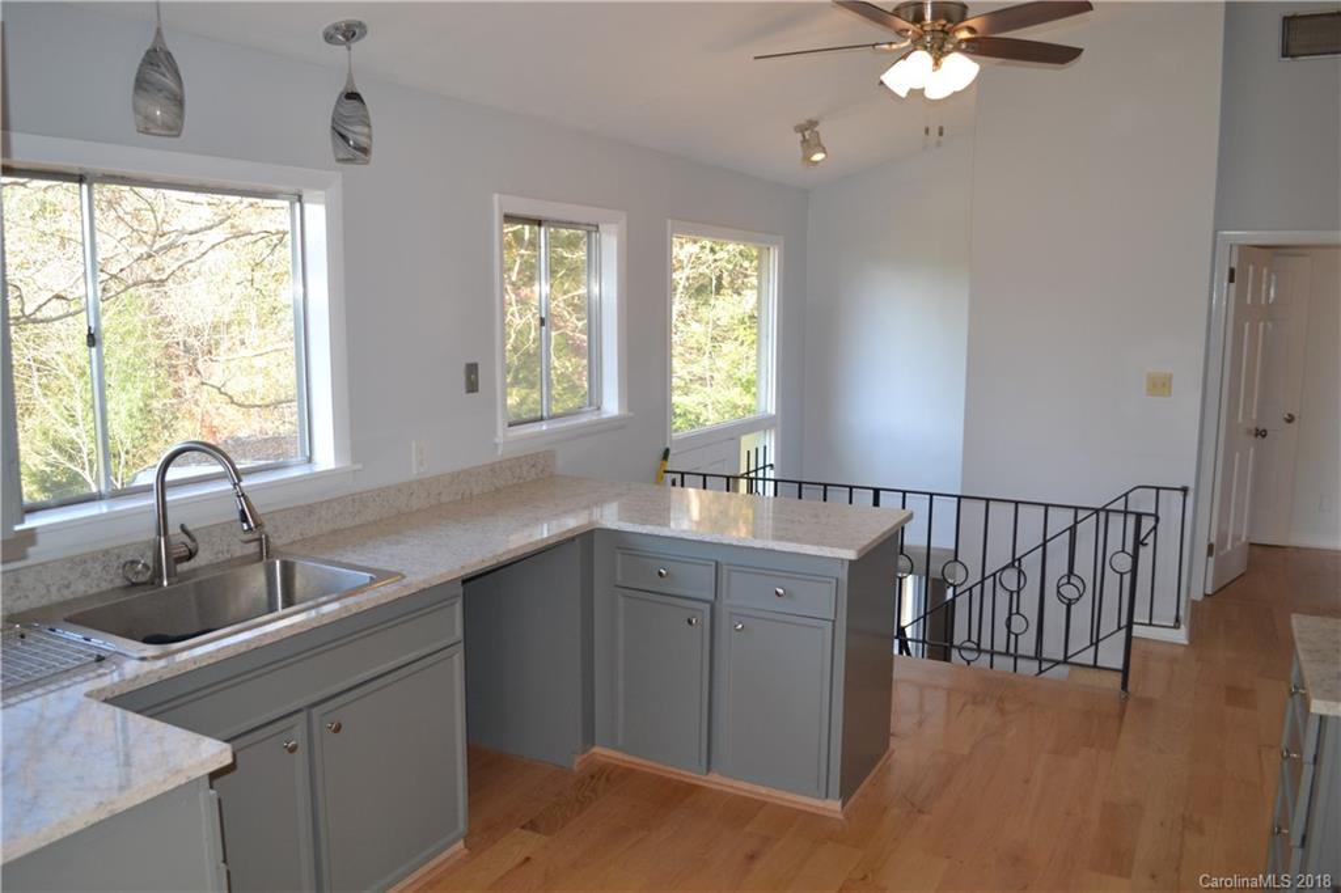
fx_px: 1005
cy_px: 446
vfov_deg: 47.9
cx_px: 670
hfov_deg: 67.4
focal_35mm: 27
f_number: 3.5
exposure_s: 1/200
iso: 360
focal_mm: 18
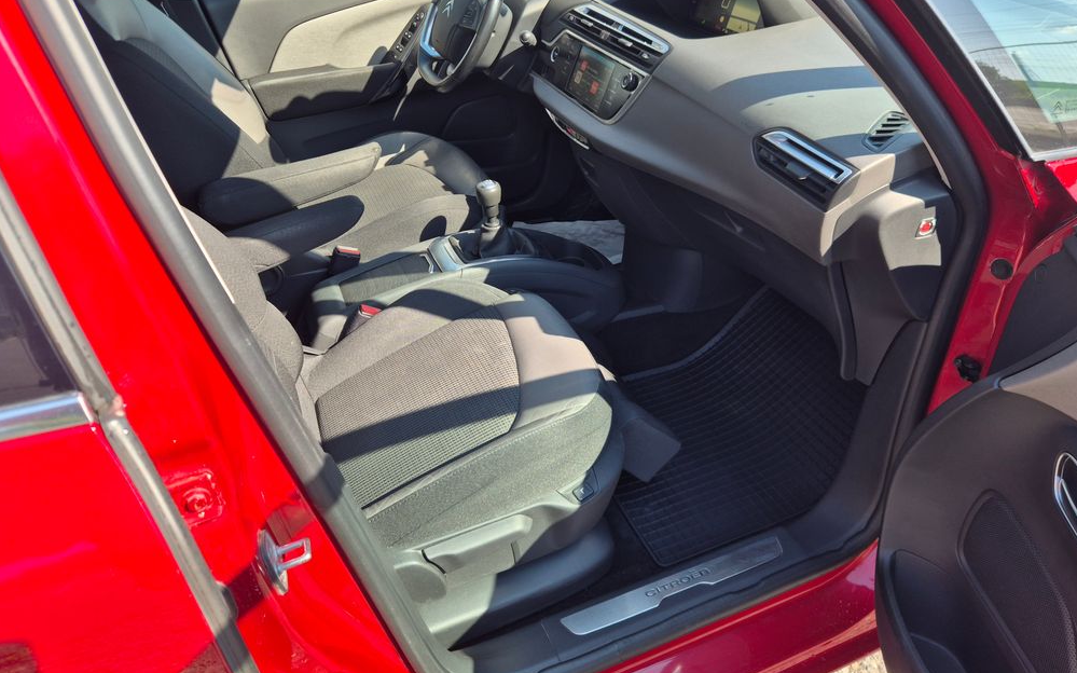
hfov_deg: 72.5
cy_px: 298
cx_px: 550
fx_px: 734
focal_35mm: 25
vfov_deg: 49.2
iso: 25
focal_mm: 5.4
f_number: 1.8
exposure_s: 1/366
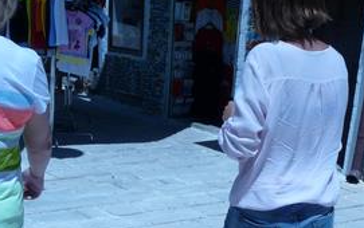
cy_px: 266
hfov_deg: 29.3
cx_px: 196
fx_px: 695
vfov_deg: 17.8
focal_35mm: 70
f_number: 8
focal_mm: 4.7
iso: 100
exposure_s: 1/640
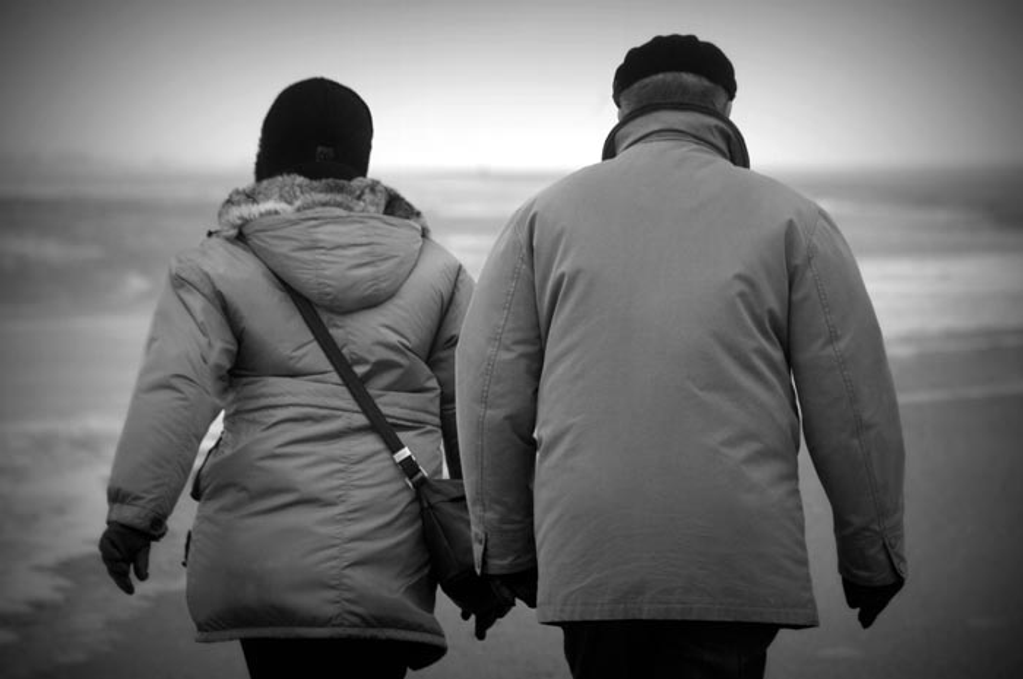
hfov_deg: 6.9
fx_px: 8515
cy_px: 340
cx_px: 512
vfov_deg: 4.6
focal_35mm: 300
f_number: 9
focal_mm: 200
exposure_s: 1/250
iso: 800
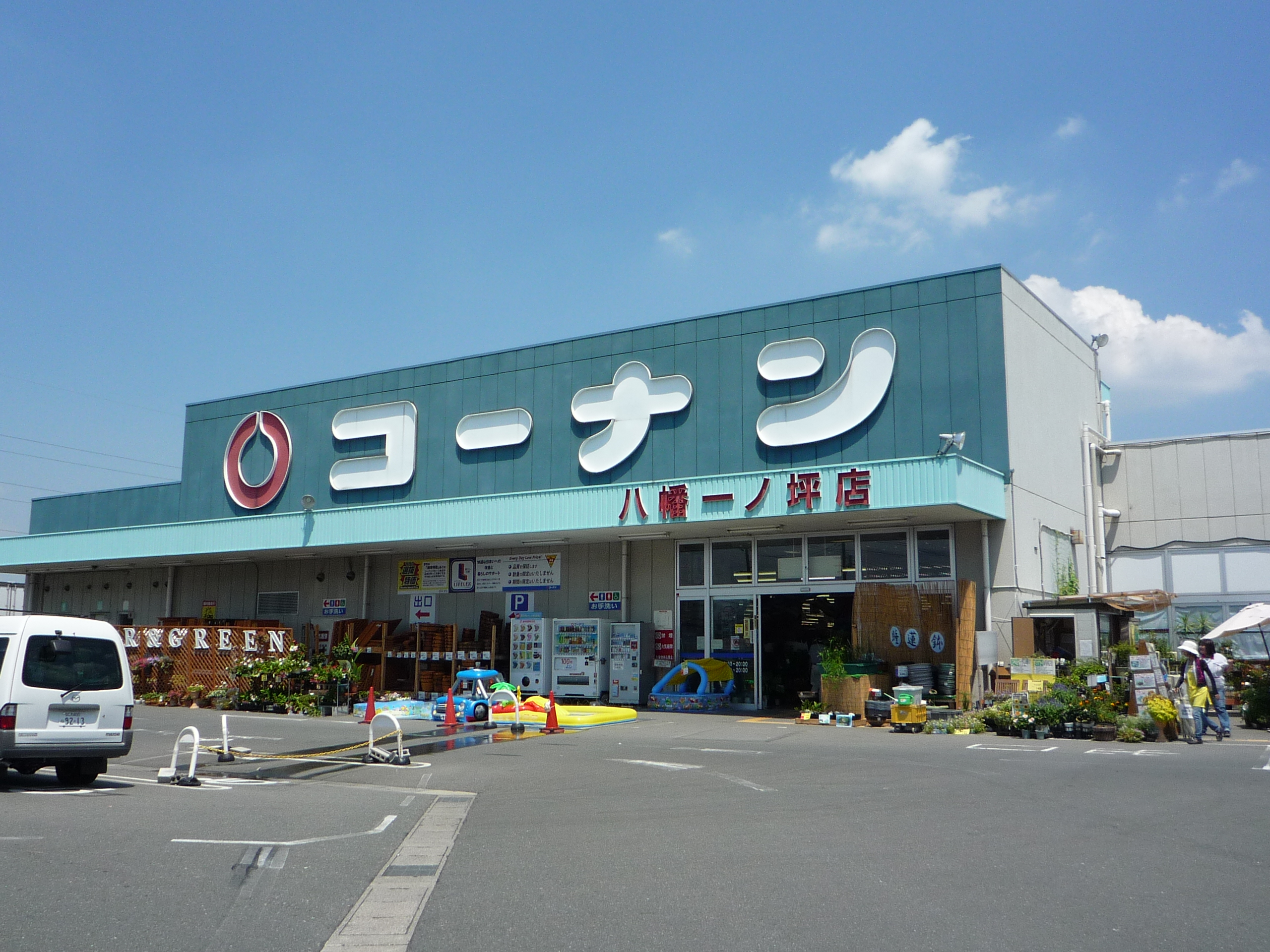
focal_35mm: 32
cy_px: 476
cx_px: 635
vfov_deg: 44.2
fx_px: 1174
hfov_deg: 56.8
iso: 100
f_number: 4.5
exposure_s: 1/800
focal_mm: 4.4
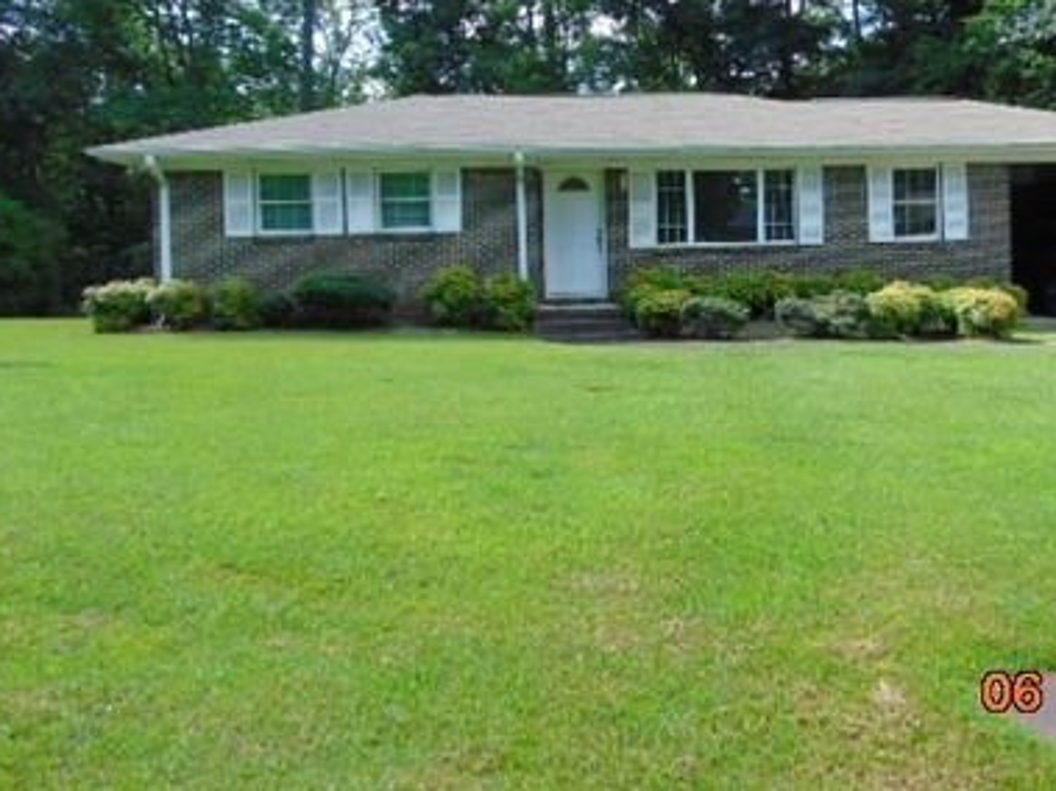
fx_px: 1006
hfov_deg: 54.7
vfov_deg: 42.5
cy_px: 277
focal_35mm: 33
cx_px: 666
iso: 80
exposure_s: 1/320
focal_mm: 4.5
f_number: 3
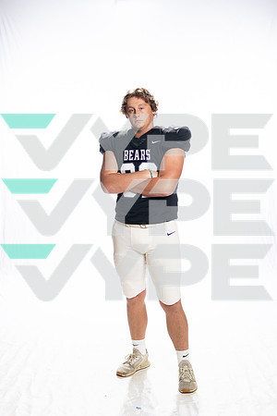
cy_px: 208
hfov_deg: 27.0
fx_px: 577
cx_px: 138
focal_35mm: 50
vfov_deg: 39.6
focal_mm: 50
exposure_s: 1/250
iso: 800
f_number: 8
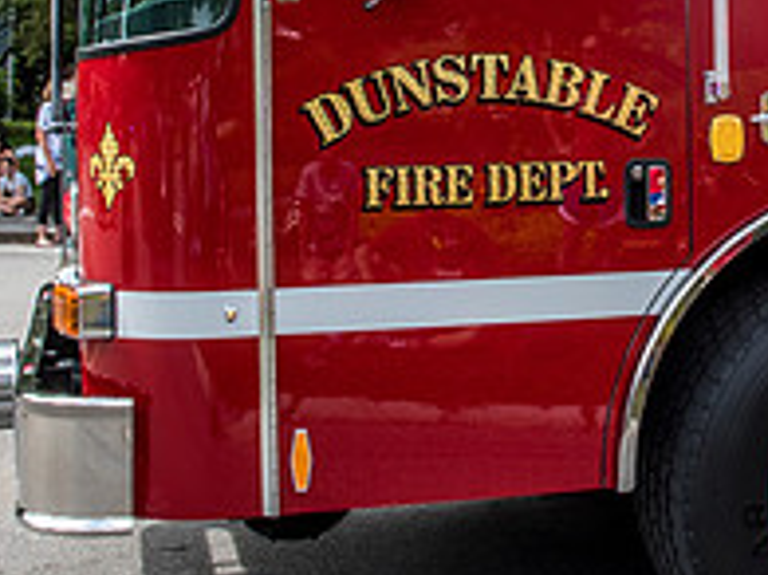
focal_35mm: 78
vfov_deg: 18.4
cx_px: 709
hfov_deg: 24.2
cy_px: 9
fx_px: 1729
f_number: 13
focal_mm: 16
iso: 200
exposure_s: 1/125
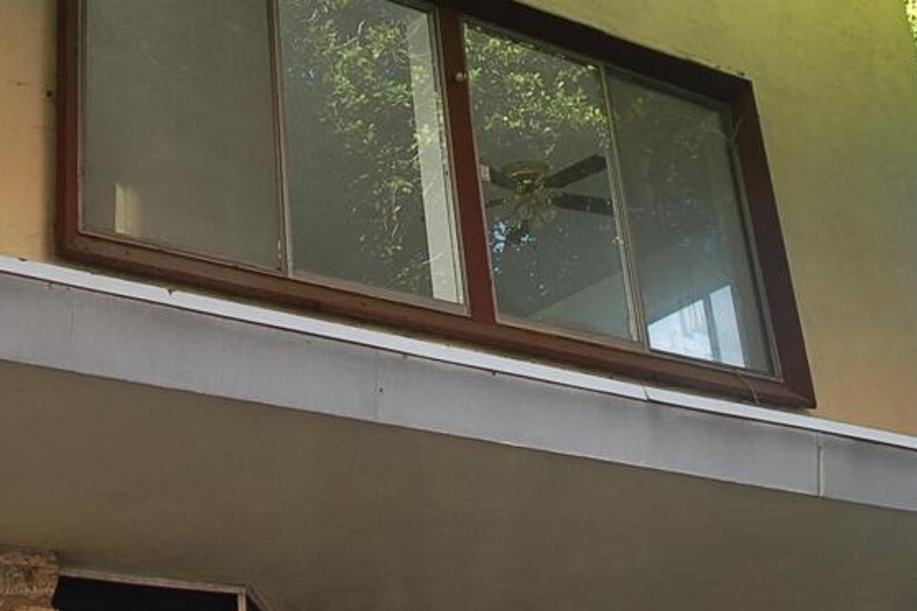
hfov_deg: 29.2
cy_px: 100
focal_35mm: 69
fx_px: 1755
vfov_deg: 19.5
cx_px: 384
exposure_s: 1/125
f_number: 5.6
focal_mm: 25
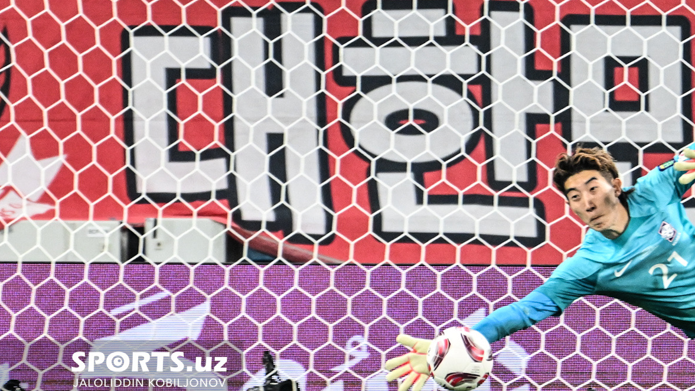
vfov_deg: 1.2
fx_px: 18815
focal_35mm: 1021
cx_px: 599
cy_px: 131
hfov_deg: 2.1
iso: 2500
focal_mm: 560
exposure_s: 1/1000
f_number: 4
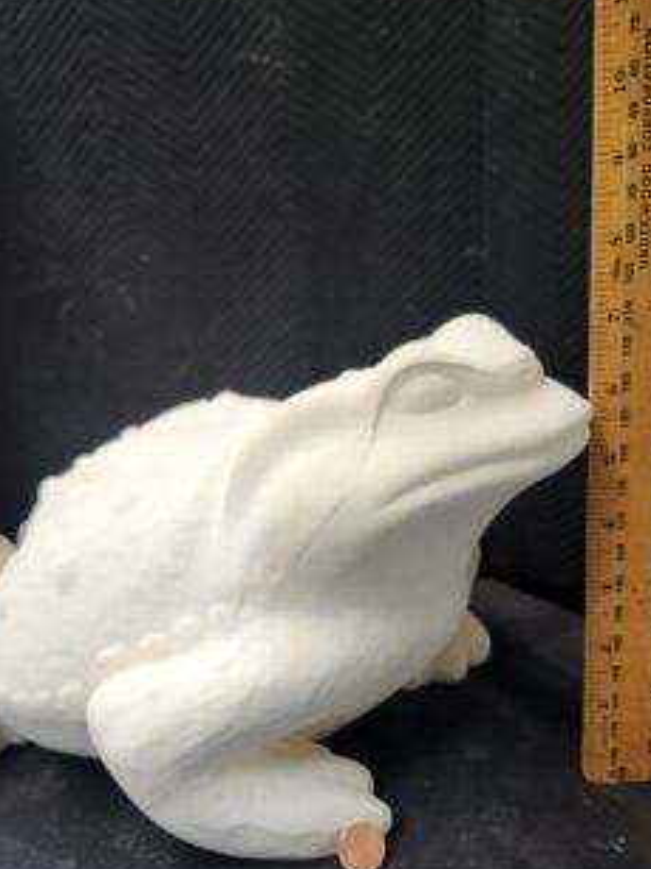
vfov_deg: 59.5
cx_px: 260
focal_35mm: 30
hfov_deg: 46.5
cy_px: 524
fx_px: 753
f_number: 1.8
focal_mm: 5.4
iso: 320
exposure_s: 1/120
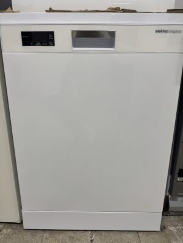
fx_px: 169
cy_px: 122
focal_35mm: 24
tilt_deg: -14.4
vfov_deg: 71.6
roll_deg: -0.8
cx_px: 92
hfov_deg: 56.8
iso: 100
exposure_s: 1/121
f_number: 1.78
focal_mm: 6.76
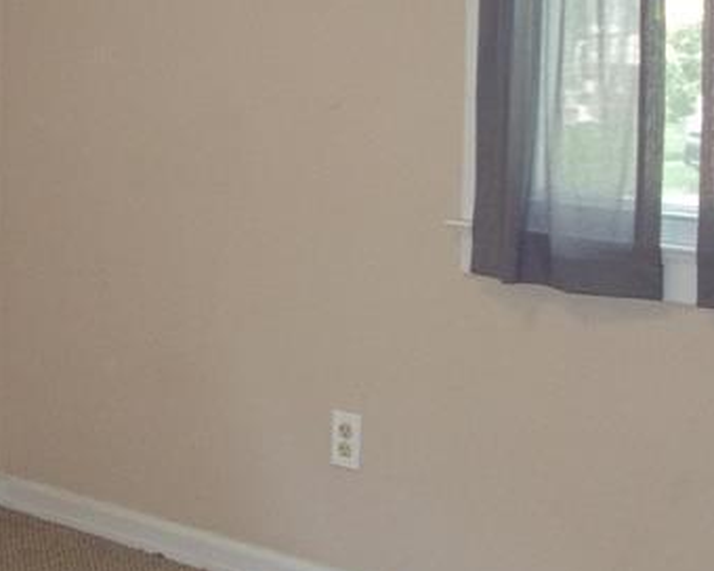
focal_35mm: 94
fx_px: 1986
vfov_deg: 16.3
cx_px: -141
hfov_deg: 19.2
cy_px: 130
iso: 160
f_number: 2.9
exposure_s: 1/30
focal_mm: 5.7
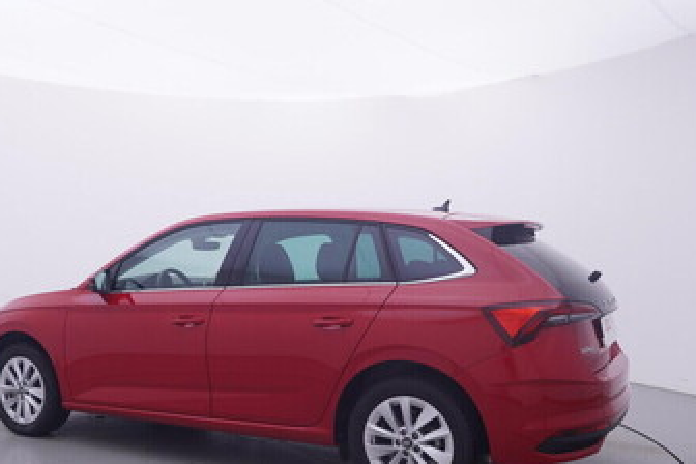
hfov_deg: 51.8
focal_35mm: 37
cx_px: 279
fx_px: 712
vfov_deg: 35.9
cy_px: 293
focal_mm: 15
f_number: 5
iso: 200
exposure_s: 1/80
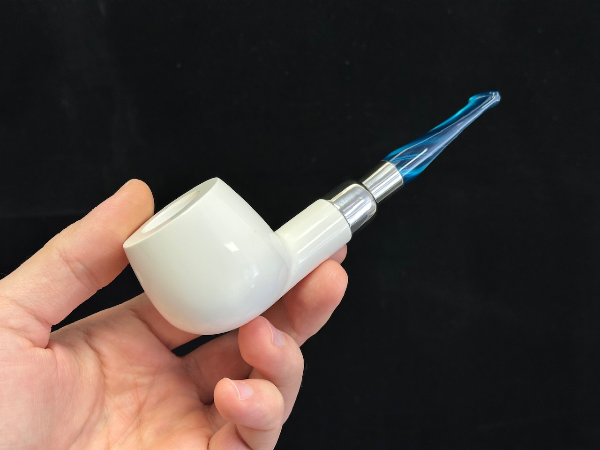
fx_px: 832
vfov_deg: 30.3
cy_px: 225
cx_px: 300
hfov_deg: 39.7
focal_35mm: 48
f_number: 1.78
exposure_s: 1/138
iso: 50
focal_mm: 6.86
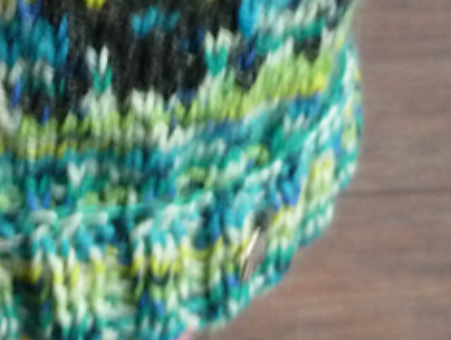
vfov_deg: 16.3
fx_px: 1135
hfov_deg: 21.5
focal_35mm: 87
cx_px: -29
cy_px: -73
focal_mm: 5.3
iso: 400
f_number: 3.5
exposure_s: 1/6
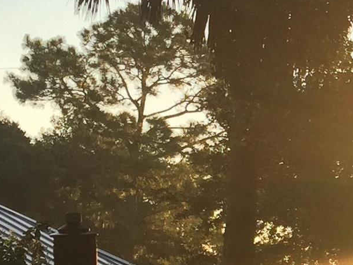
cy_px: 207
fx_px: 1500
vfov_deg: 10.1
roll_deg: -1.6
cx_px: 665
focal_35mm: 147
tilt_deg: +6.1
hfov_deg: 12.2
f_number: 2.2
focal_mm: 4.15
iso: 32
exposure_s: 1/507
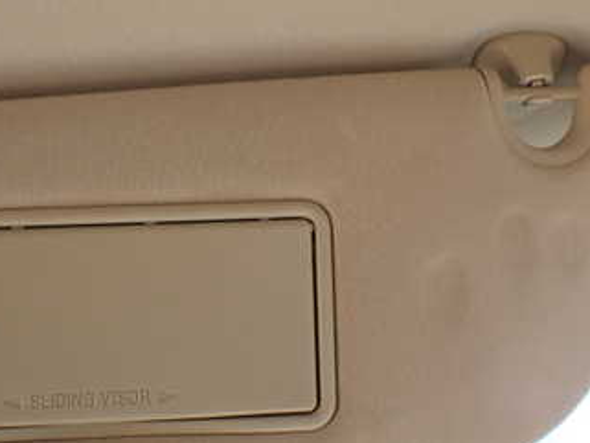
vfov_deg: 26.1
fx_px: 955
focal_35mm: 56
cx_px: 143
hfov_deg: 33.6
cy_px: 206
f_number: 2.3
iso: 100
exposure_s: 1/200
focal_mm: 5.4
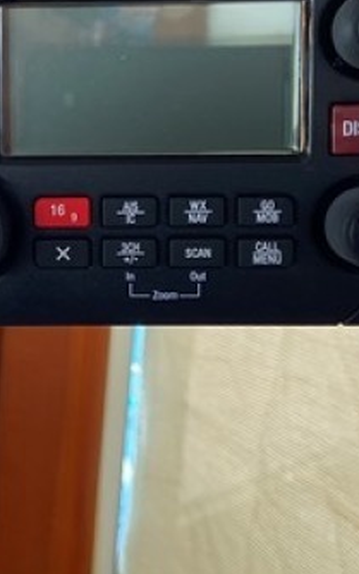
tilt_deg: +4.8
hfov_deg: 19.3
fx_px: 1032
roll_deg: +1.6
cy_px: 163
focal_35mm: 66
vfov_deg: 30.7
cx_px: 26
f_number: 1.8
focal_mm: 4.25
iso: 80
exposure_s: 1/121
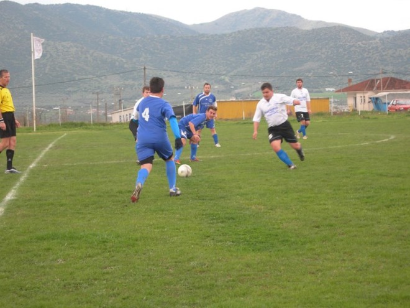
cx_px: 205
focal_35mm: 113
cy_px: 154
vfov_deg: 13.1
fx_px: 1338
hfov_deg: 17.4
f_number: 4.9
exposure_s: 1/99
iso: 50
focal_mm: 23.4
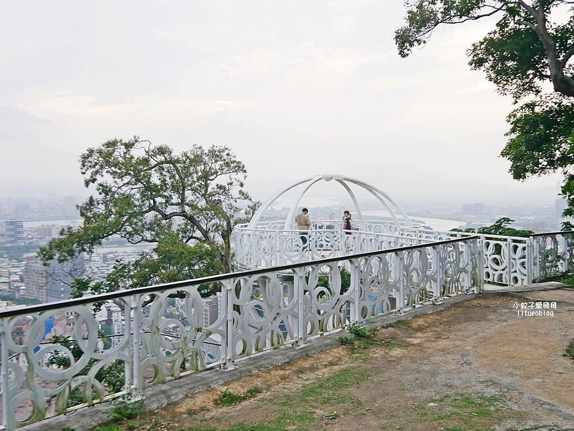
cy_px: 216
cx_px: 287
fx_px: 630
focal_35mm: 38
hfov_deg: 49.0
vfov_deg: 37.8
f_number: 4.3
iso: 200
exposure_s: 1/160
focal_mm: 19
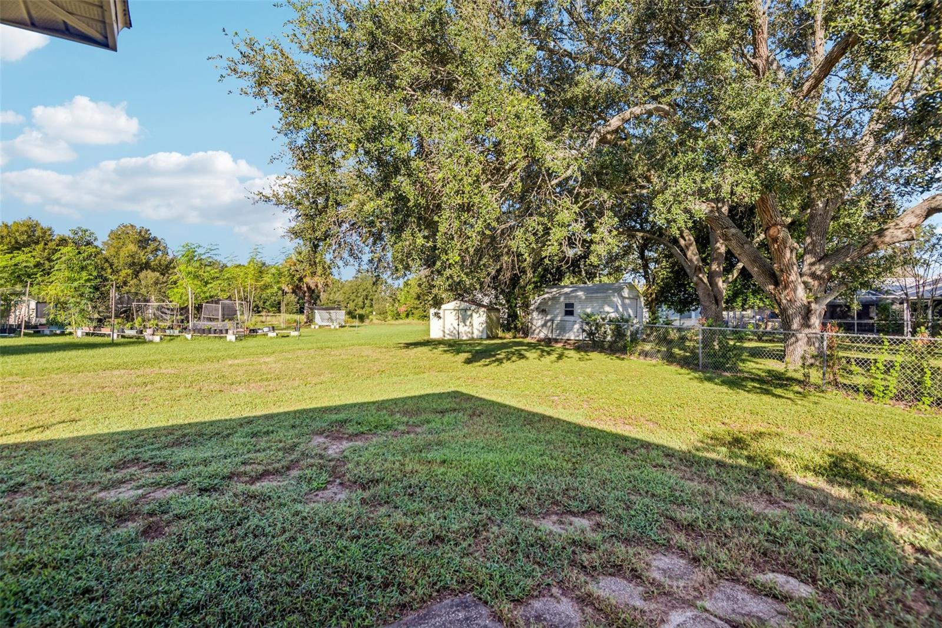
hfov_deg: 96.7
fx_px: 419
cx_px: 471
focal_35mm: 16
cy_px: 314
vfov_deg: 73.7
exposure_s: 1/500
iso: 400
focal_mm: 16
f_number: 8
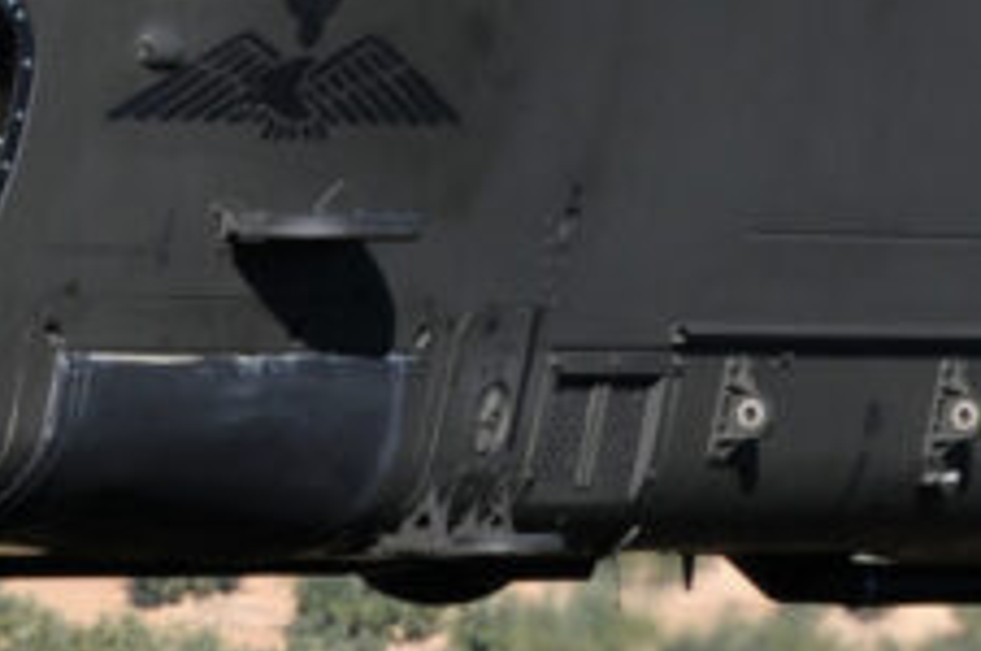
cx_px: 794
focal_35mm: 670
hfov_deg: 3.1
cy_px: -278
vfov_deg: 2.0
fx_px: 18231
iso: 200
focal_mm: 70
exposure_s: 1/320
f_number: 9
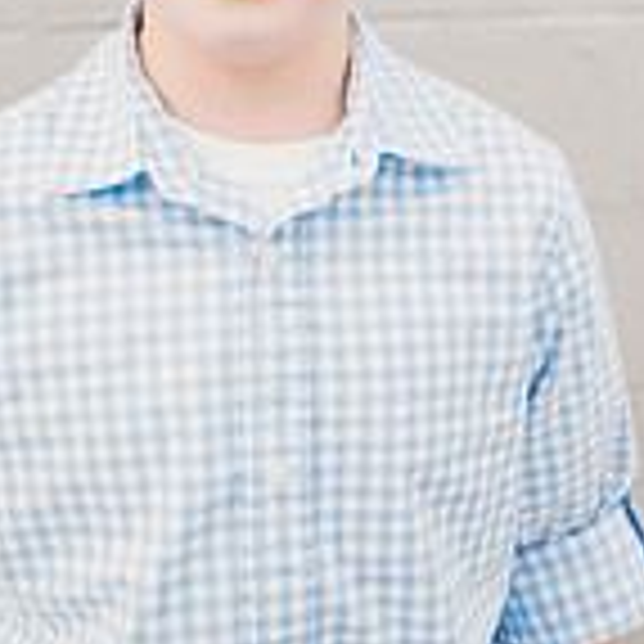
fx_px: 1347
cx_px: 297
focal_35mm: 64
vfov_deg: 25.0
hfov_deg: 26.9
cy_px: -63
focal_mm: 24
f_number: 2.5
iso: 320
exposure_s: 1/250
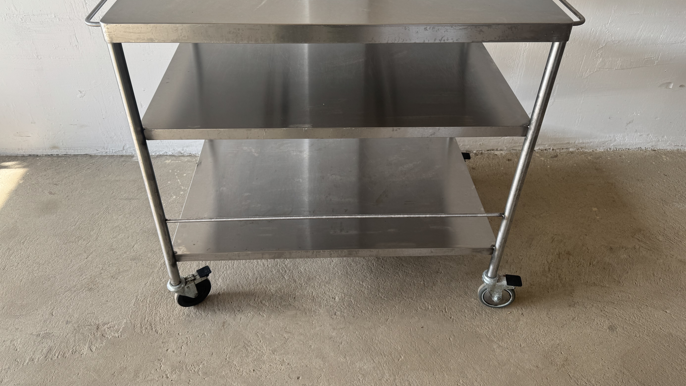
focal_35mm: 27
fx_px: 491
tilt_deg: -34.7
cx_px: 342
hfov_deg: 69.9
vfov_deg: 42.3
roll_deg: -1.2
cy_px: 128
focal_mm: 6.76
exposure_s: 1/145
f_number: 1.78
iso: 64
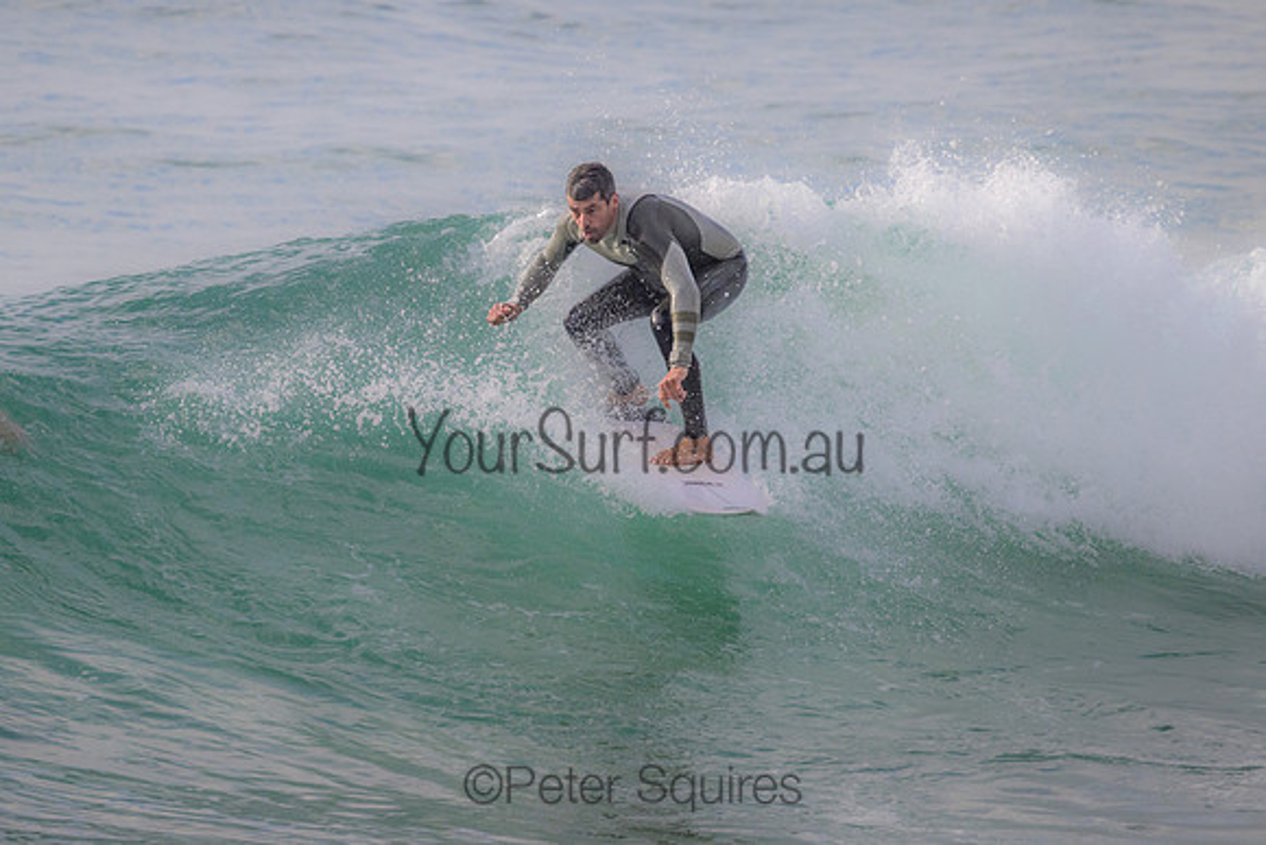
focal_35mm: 861
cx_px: 538
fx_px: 30281
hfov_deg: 2.4
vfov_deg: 1.6
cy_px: 340
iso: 1600
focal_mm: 720
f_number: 11
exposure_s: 1/1600
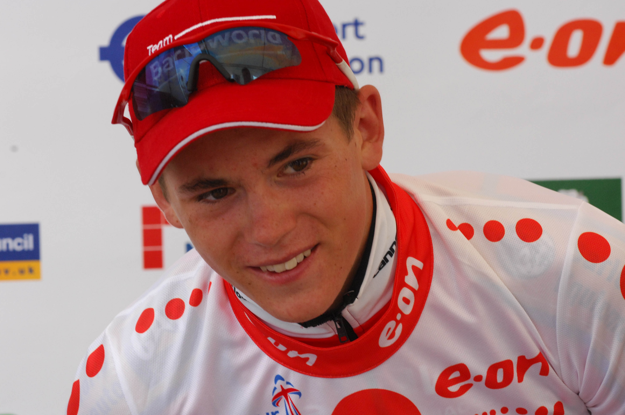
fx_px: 3641
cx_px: 312
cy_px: 208
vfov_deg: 6.5
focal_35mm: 210
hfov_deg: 9.8
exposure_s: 1/320
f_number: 8
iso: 640
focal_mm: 140
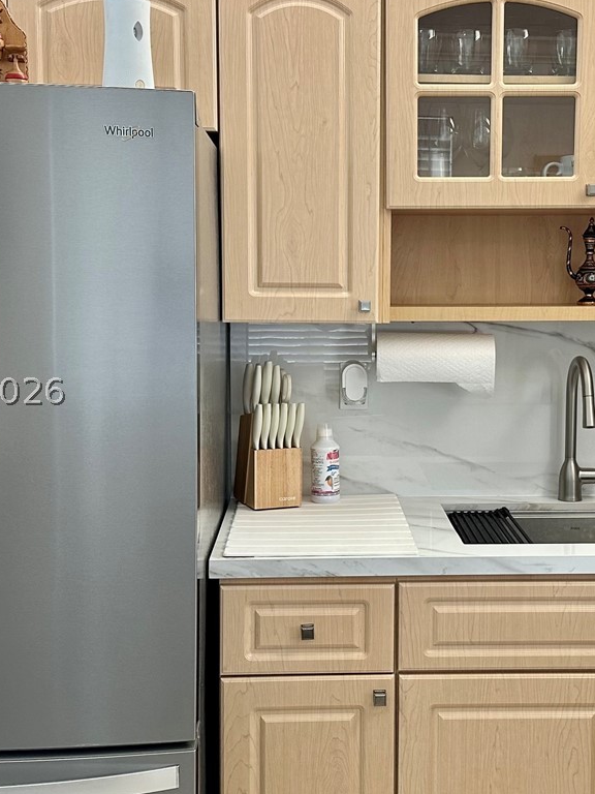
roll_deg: -0.2
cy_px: 391
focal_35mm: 50
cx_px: 381
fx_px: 1146
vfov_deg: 38.2
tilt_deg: -6.3
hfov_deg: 29.0
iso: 160
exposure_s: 1/120
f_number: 1.78
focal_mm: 6.86
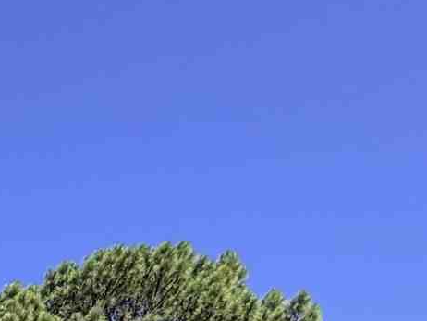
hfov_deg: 15.1
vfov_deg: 10.6
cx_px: -523
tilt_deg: +1.9
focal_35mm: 93
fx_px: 1148
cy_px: 981
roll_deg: +0.9
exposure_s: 1/770
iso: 32
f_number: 2.2
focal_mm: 2.22
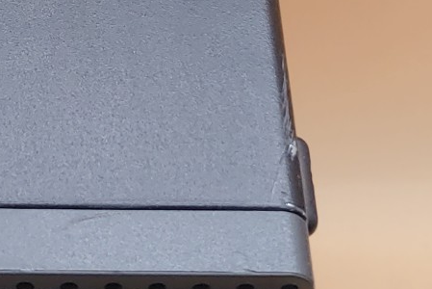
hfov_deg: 15.6
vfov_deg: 10.3
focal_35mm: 130
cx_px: 81
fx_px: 1561
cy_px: -87
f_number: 1.8
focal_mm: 4.36
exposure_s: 1/120
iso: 50
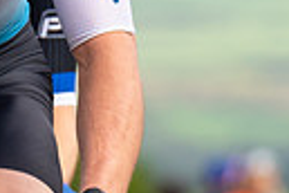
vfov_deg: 0.7
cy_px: -200
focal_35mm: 1850
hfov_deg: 1.1
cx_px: 1
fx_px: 14850
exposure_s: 1/800
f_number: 4.5
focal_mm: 194
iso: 200
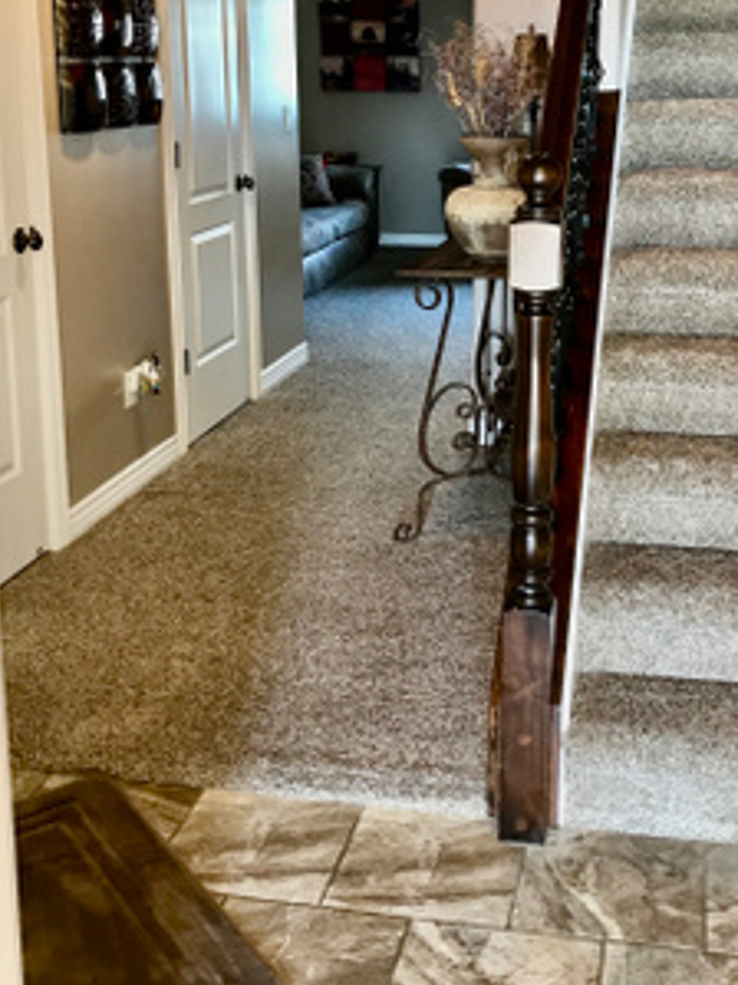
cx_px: 468
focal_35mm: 45
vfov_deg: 41.6
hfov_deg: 32.0
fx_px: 1280
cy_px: 336
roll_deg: -0.4
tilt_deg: -11.2
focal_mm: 3.99
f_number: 1.8
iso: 50
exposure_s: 1/15
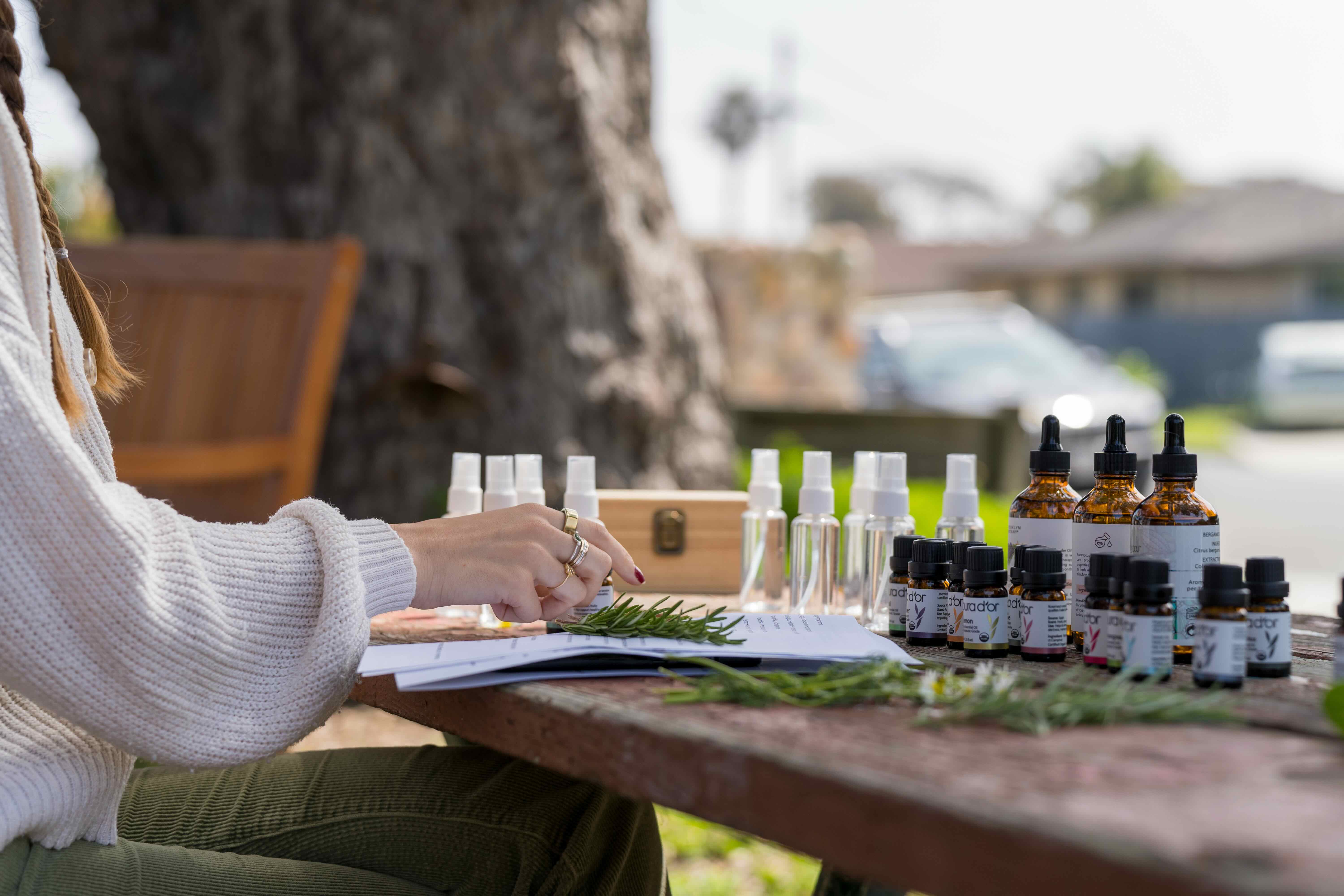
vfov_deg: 19.7
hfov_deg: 29.2
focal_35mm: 69
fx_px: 2576
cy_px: 448
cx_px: 672
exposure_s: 1/1000
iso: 200
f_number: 3.5
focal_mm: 69
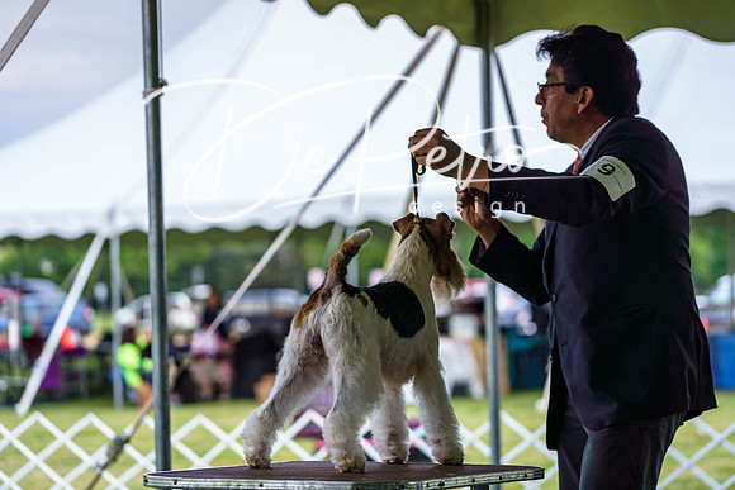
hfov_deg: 15.4
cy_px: 245
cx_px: 368
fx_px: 2716
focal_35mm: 133
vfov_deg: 10.3
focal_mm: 133
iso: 250
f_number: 4
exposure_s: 1/500
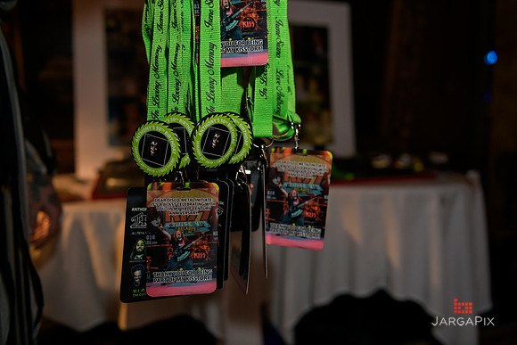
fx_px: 445
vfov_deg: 42.3
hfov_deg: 60.3
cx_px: 258
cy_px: 172
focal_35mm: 31
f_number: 3.2
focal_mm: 31
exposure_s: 1/125
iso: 1600
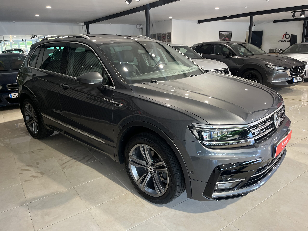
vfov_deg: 53.1
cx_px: 154
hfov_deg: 67.3
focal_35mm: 26
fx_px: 231
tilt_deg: -15.6
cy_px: 116
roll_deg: +2.3
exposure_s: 1/100
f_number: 1.6
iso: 125
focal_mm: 5.1
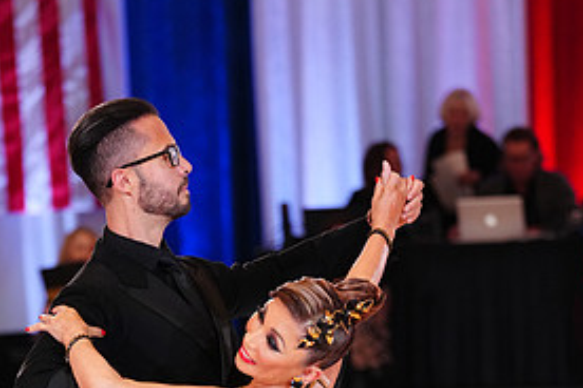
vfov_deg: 6.2
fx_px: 3546
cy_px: 512
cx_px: 206
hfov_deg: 9.4
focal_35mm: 219
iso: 2500
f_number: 2.8
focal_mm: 104
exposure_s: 1/640
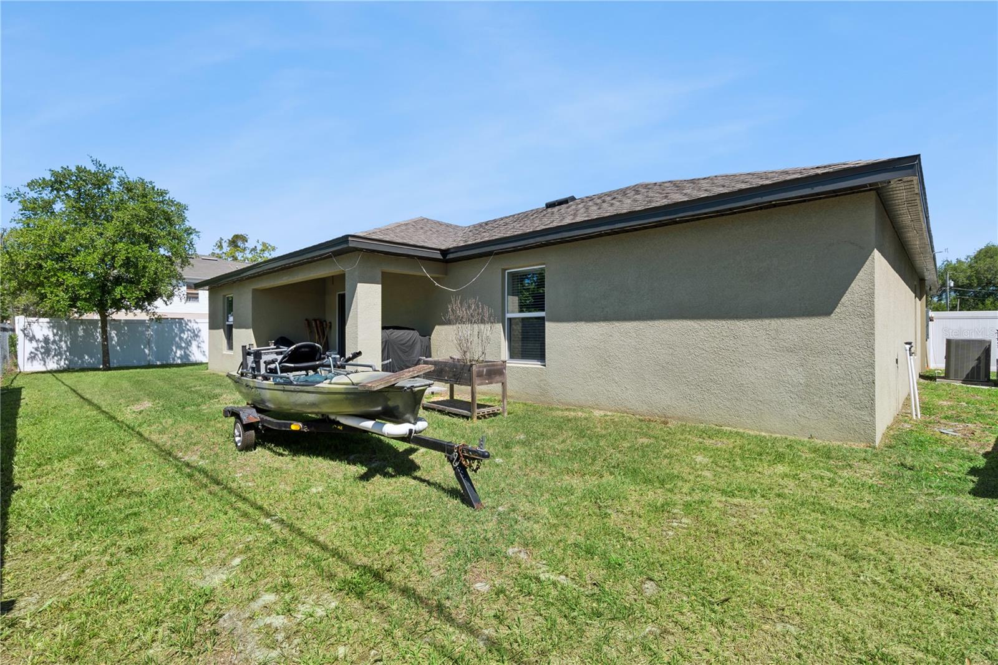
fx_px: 443
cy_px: 332
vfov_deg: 73.7
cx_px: 499
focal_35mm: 16
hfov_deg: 96.7
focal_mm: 16
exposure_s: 1/30
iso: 100
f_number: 20
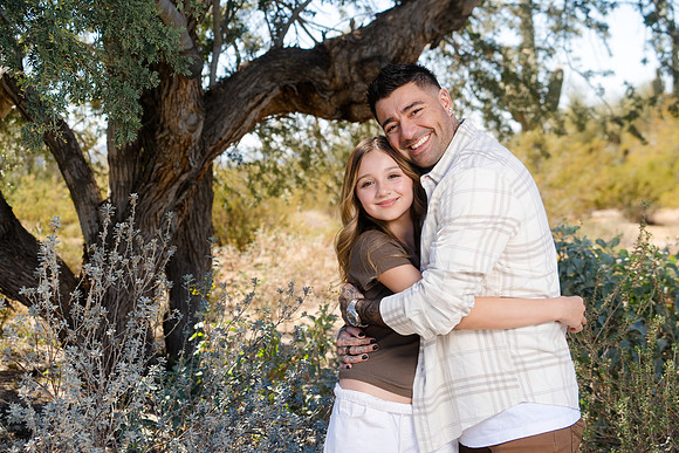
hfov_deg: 28.8
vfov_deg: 19.5
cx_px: 340
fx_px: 1321
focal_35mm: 70
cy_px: 226
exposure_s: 1/250
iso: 125
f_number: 5.6
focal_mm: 70
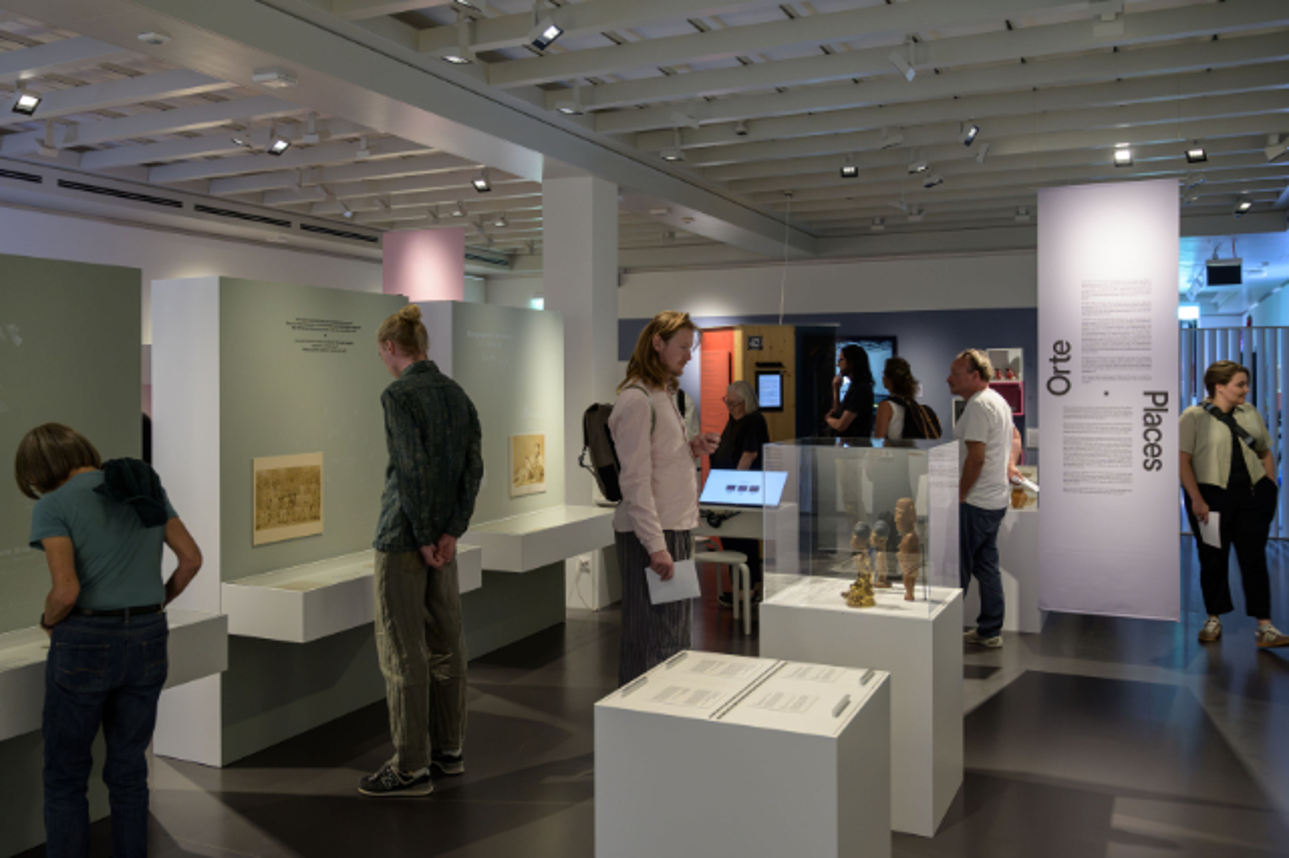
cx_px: 644
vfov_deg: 44.9
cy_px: 429
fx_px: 1038
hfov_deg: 63.7
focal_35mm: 29
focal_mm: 29
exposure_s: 1/20
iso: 1600
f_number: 5
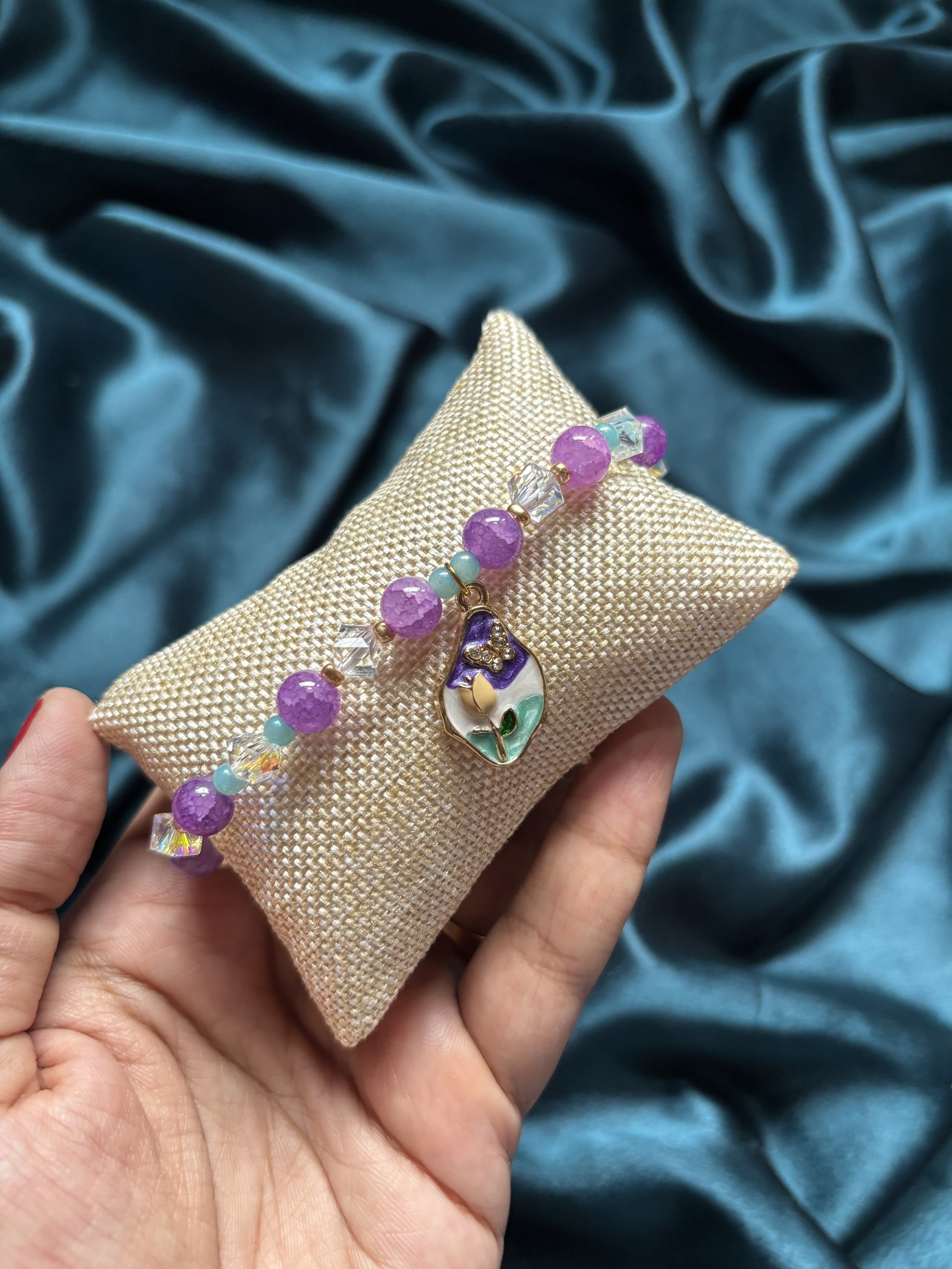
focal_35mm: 26
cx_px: 476
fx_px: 953
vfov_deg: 67.3
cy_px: 634
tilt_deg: -66.7
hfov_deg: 53.1
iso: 200
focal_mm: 5.96
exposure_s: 1/60
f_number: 1.6
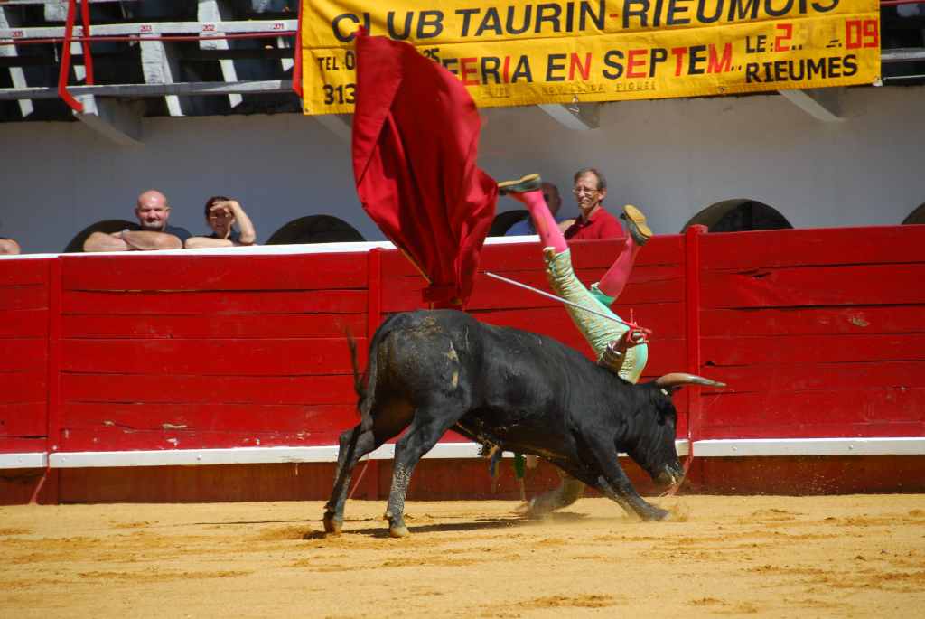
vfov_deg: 5.4
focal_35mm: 255
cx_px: 462
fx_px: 6558
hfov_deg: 8.1
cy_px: 310
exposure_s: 1/500
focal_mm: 170
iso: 140
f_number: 5.6
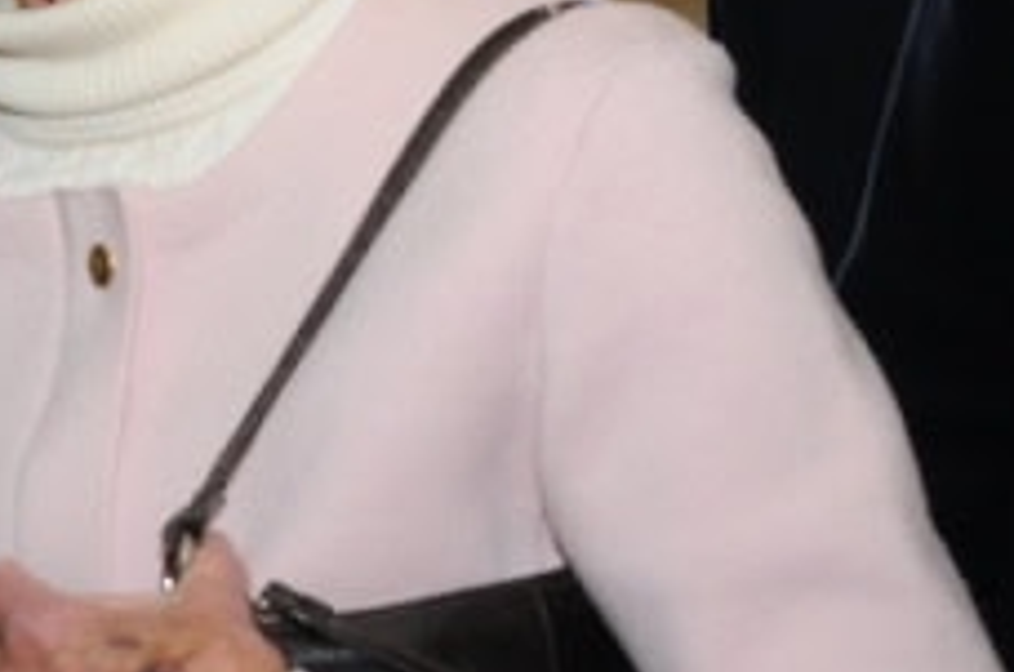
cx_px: -414
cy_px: 122
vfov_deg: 9.9
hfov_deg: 14.2
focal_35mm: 137
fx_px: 3851
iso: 500
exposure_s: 1/60
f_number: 8
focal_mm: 26
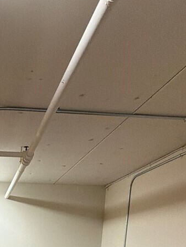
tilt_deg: -14.0
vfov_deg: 31.1
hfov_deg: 30.2
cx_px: 6
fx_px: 322
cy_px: 332
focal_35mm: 45
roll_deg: -1.4
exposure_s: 1/60
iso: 200
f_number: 2.2
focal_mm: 2.22
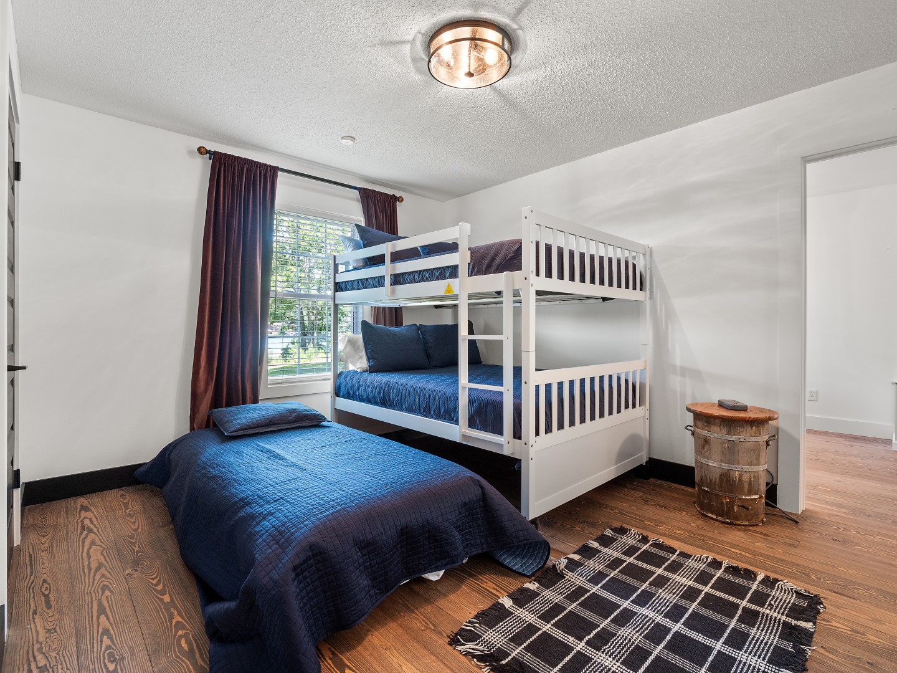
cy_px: 336
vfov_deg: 78.1
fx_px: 415
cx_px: 448
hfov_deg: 94.5
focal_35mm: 16
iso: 400
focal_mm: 8
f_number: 5.6
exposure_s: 1/5
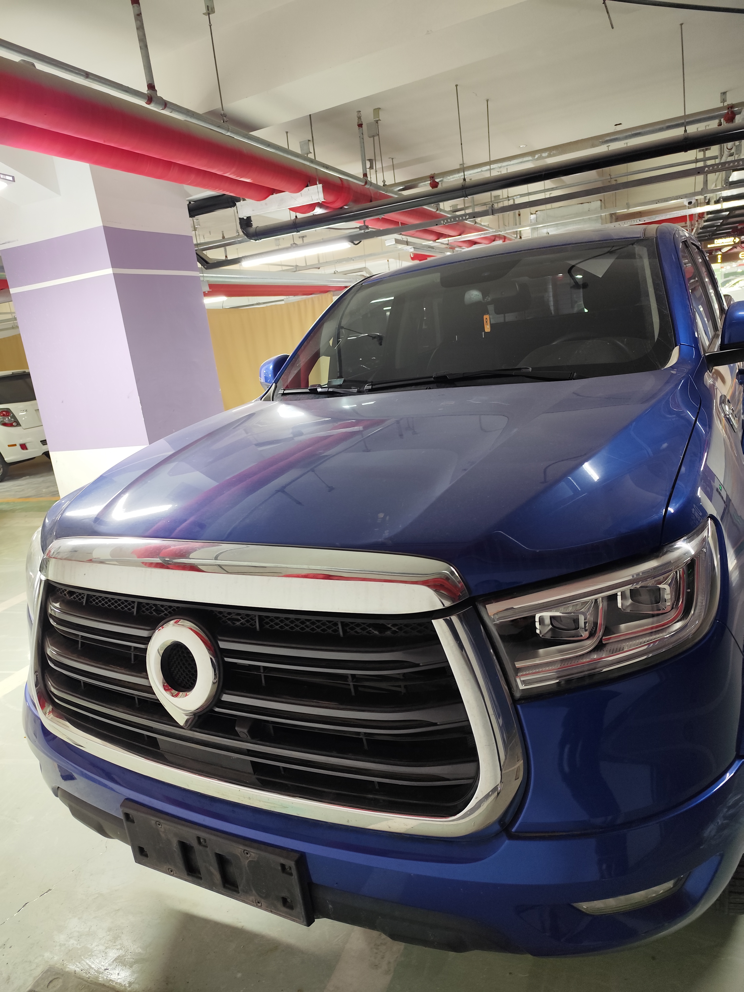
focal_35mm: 23
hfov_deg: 58.9
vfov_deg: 73.9
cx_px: 372
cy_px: 496
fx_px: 659
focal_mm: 6.14
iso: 320
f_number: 1.65
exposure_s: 1/33.3
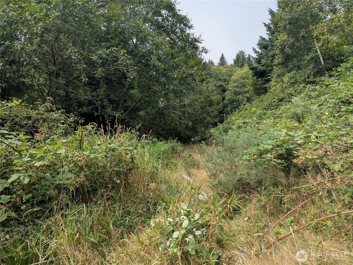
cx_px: 176
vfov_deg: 56.9
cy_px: 132
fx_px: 245
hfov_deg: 71.5
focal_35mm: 24
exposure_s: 1/2137
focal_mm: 6.81
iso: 53
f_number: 1.85
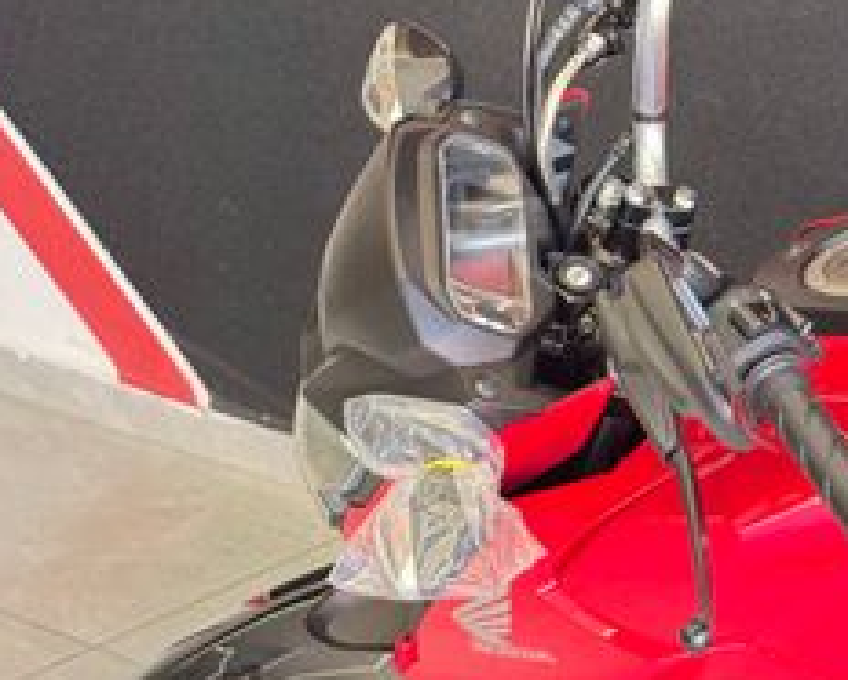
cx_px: 640
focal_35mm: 95
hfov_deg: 20.0
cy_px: 311
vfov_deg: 16.2
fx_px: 2386
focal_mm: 6.76
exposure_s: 1/60
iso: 125
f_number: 1.78
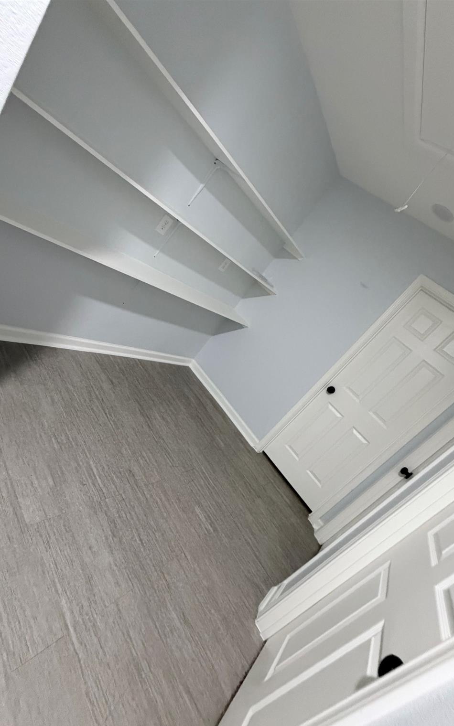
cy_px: 366
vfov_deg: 101.5
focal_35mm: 15
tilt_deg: -16.7
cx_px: 252
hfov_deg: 74.5
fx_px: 297
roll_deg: -40.3
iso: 640
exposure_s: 1/60
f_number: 2.2
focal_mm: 2.22
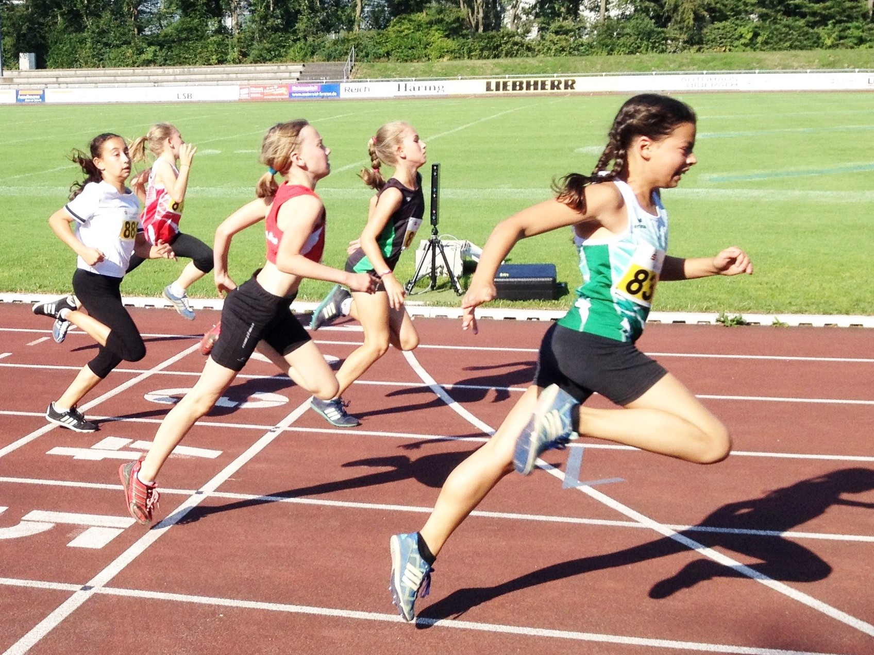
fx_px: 884
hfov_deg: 52.6
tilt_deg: -12.1
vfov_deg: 40.7
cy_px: 328
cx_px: 437
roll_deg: +1.4
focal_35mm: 35
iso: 50
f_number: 2.4
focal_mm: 4.28
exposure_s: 1/1314
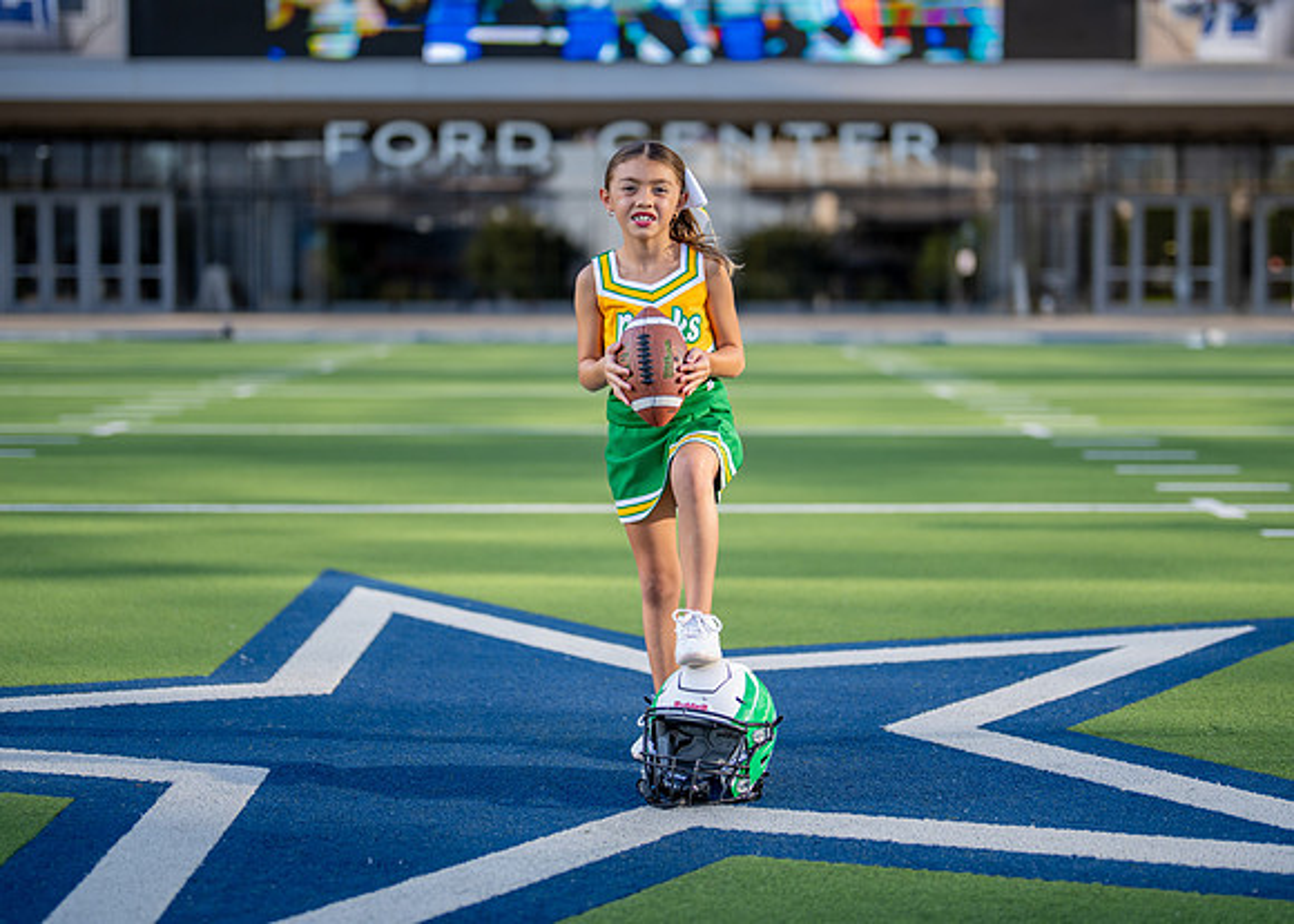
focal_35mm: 63
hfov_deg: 31.4
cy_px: 416
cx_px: 675
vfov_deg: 22.7
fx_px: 2305
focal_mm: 50
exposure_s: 1/3200
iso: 100
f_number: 1.2
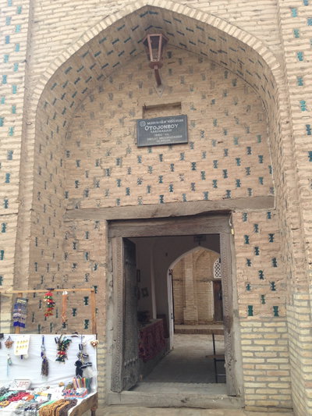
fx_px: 396
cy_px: 208
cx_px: 156
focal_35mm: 33
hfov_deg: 43.0
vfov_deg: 55.3
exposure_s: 1/267
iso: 50
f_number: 2.4
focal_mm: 4.12
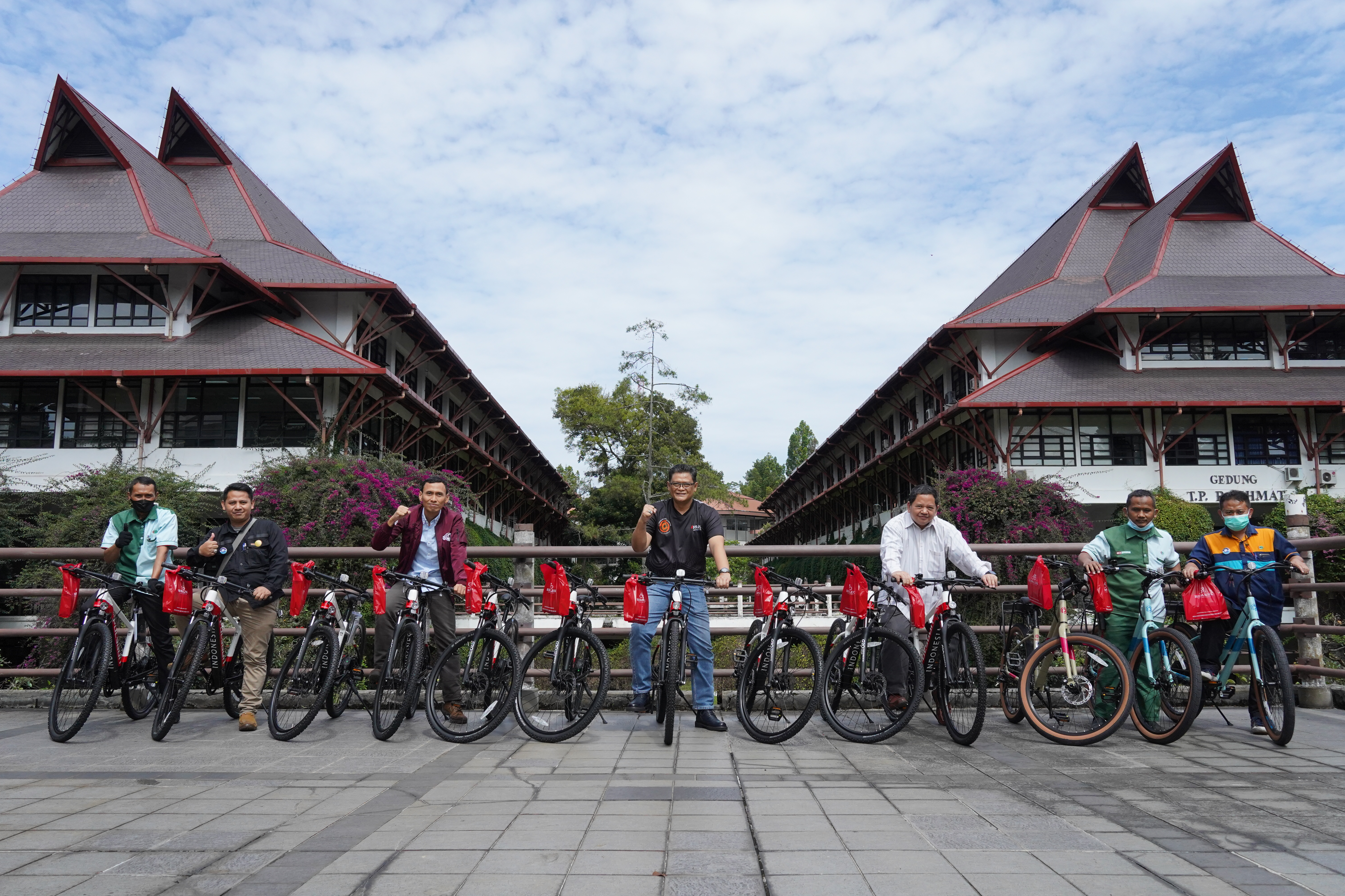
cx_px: 672
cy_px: 448
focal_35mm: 28
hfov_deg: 65.5
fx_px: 1046
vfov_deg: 46.4
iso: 1600
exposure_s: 1/4000
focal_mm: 28
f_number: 8
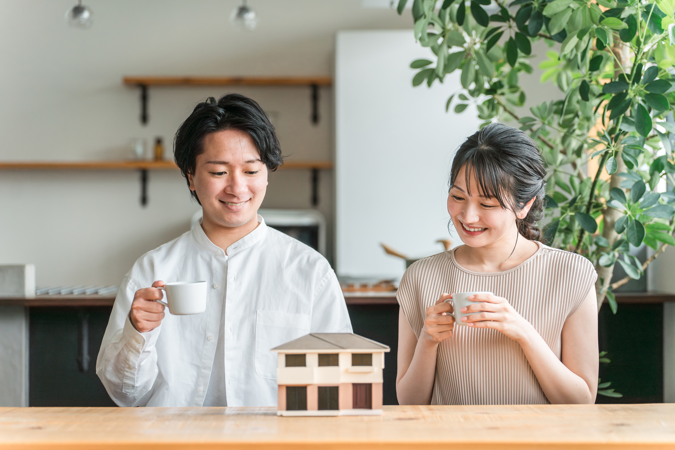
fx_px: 1725
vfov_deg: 14.9
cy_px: 225
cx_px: 338
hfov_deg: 22.1
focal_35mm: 92
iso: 250
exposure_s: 1/200
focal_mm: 92
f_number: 2.8
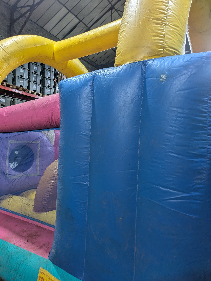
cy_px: 140
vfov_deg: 69.4
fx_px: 203
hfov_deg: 54.9
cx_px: 106
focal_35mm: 25
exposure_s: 1/50
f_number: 1.89
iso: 244
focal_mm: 5.43
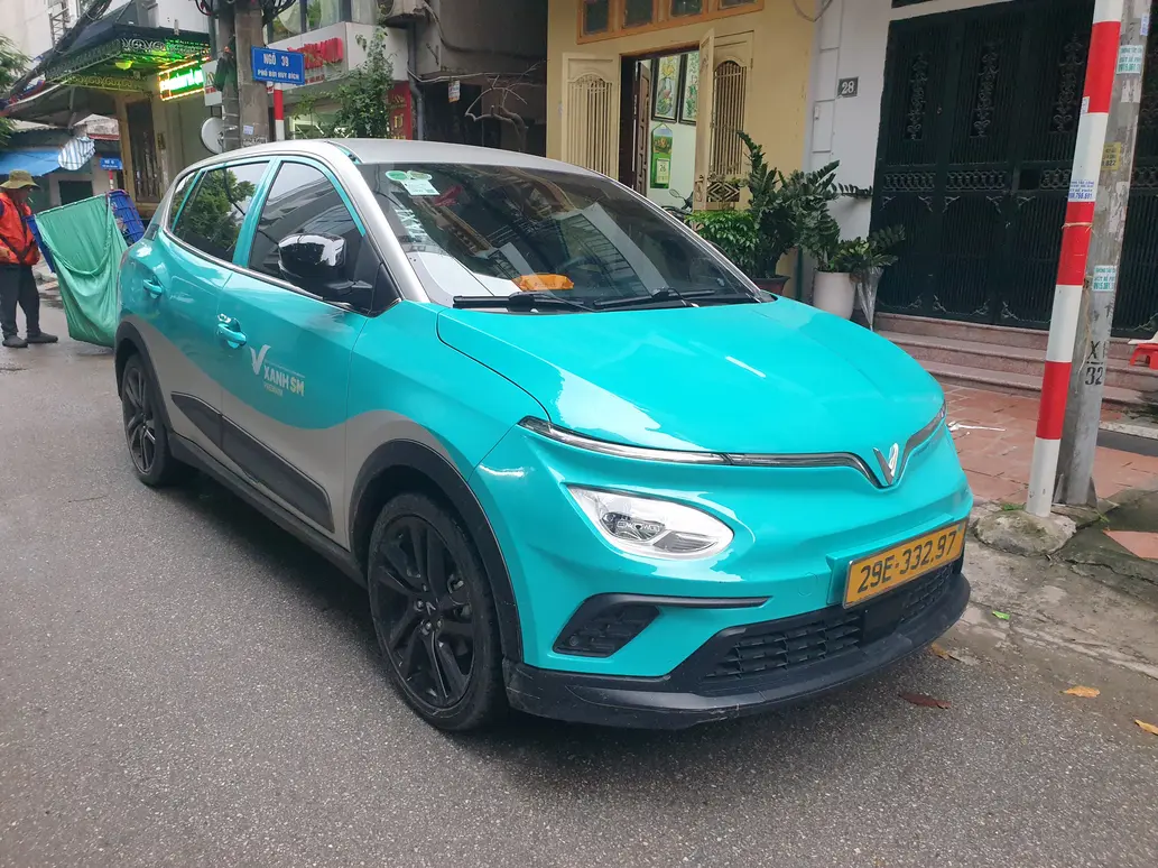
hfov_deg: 67.3
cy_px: 434
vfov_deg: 53.0
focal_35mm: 26
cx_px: 579
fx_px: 869
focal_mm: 4.3
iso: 320
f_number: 2.4
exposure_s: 1/50
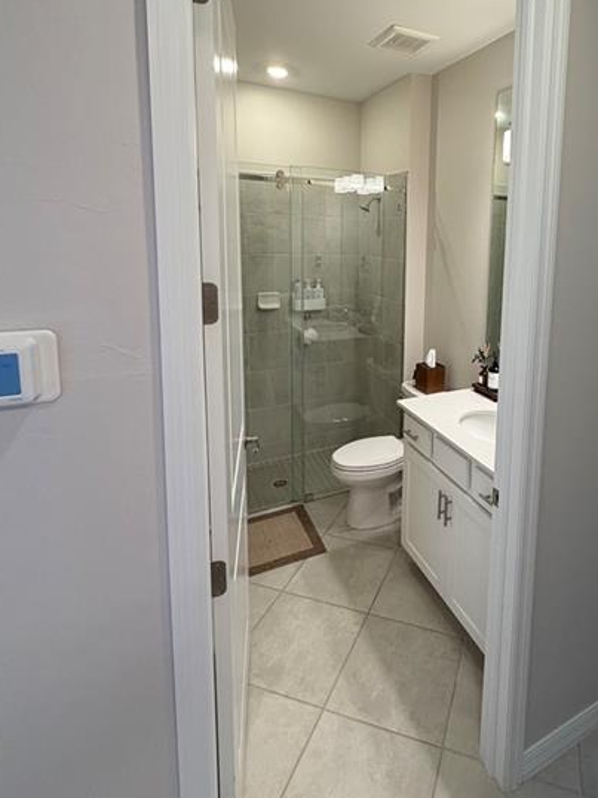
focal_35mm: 20
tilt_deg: -7.9
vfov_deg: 80.2
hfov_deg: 63.5
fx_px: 461
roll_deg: -1.6
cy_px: 298
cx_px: 418
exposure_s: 1/120
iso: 200
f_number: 2.2
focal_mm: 2.22
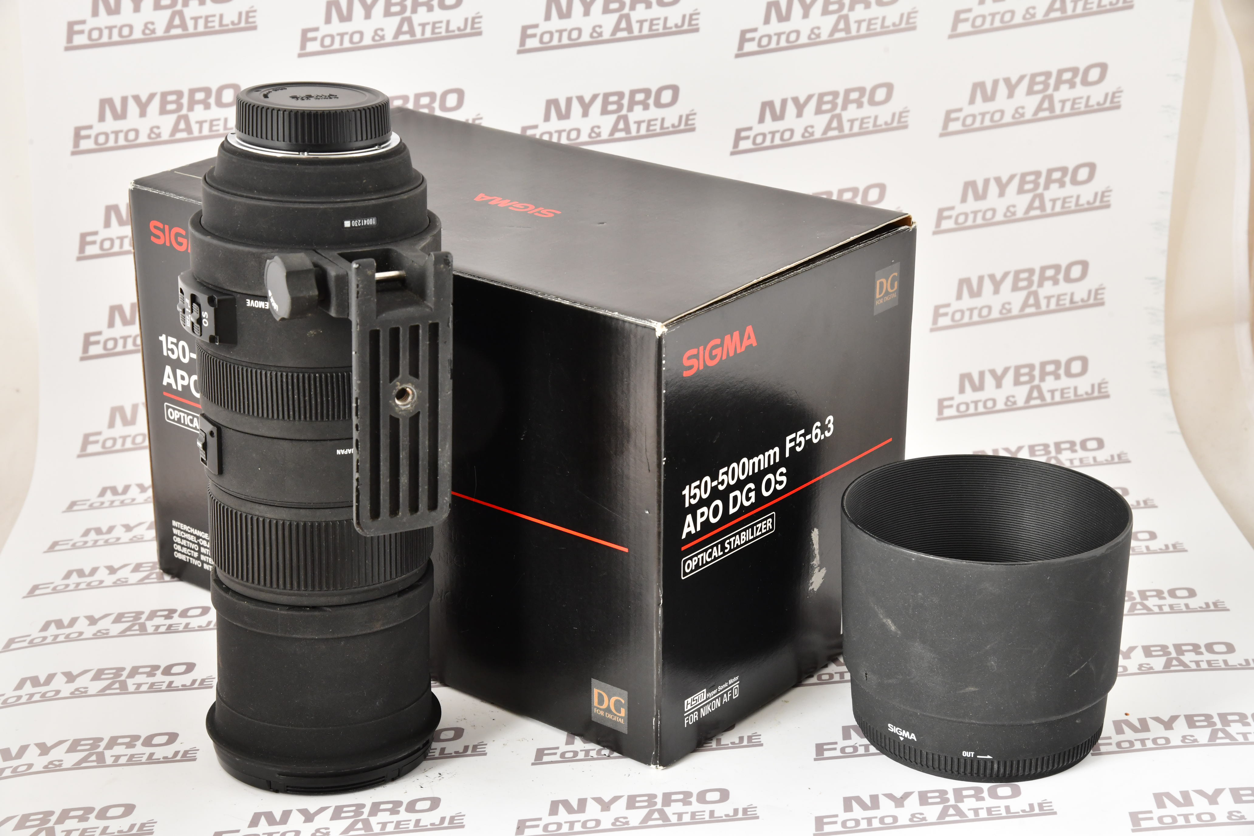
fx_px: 2438
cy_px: 418
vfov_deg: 19.5
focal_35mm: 70
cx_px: 627
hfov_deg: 28.8
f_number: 13
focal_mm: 70
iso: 1600
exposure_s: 1/160
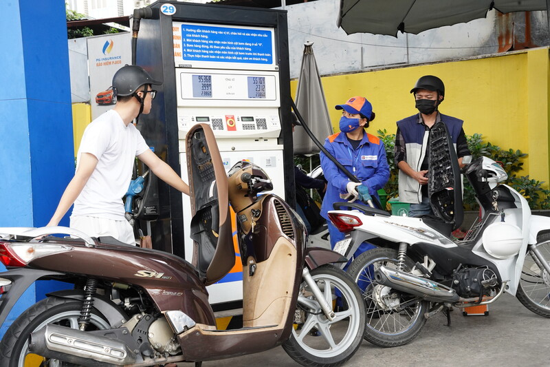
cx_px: 275
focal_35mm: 50
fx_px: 762
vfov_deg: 27.0
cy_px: 184
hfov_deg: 39.7
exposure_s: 1/160
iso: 2500
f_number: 14
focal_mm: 49.9
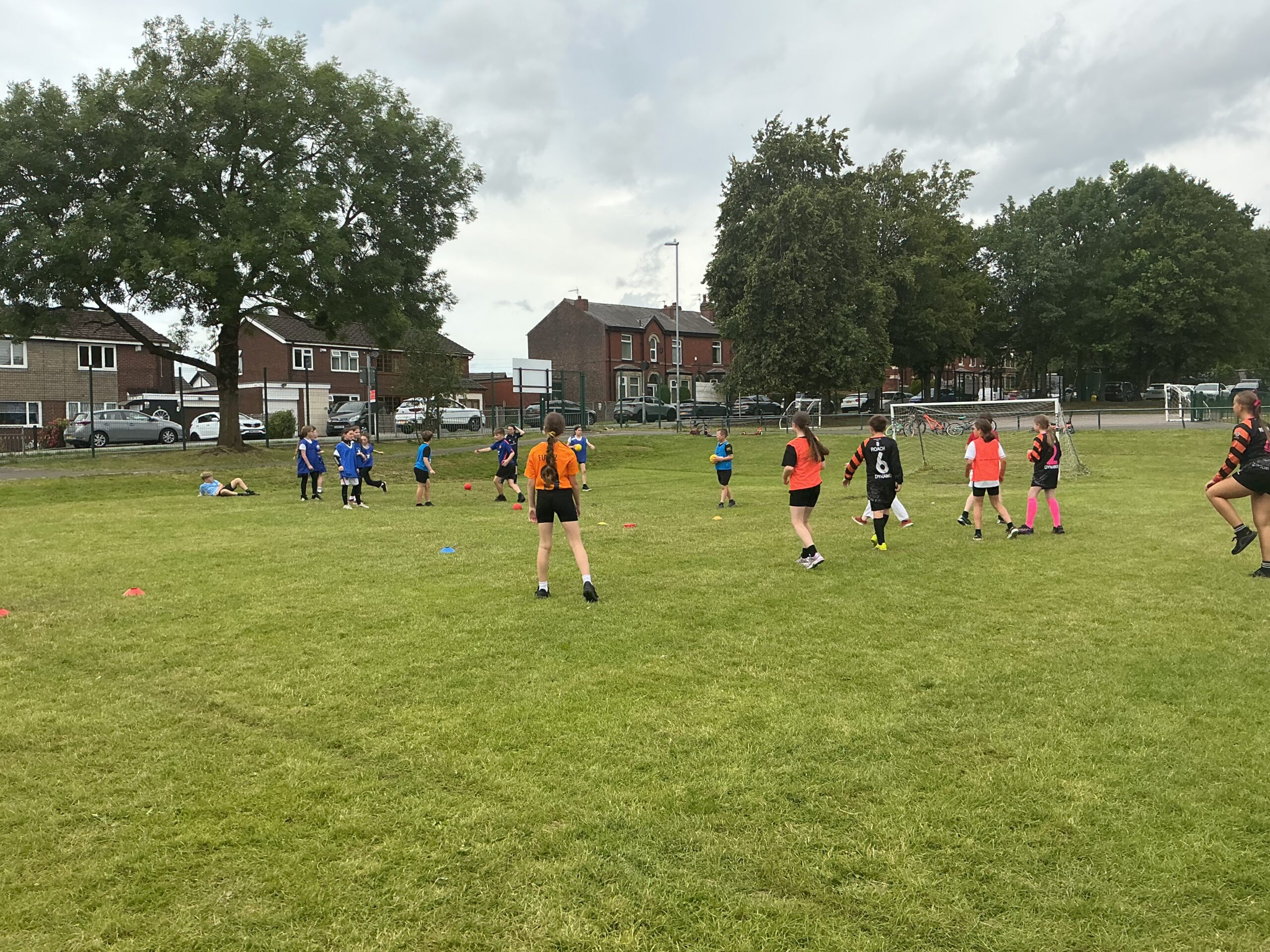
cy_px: 476
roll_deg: +0.4
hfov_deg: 61.7
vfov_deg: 48.2
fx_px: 1064
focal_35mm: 29
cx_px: 635
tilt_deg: -2.8
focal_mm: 3
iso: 25
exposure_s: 1/1412
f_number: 1.8
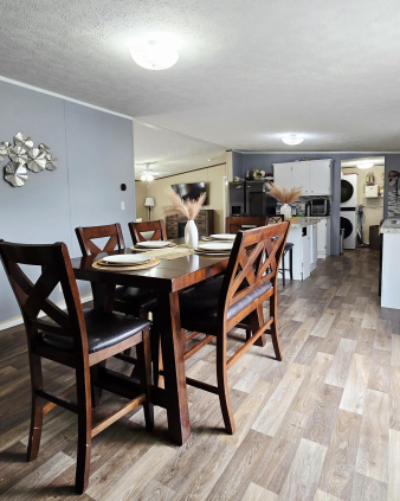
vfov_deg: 80.3
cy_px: 237
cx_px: 170
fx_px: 296
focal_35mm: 20
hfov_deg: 67.7
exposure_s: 1/60.2
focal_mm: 2.2
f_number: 2.2
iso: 125
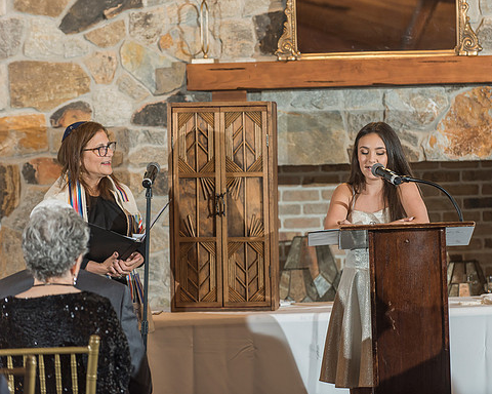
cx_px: 296
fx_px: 2475
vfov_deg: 9.1
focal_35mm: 170
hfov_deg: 11.3
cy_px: 198
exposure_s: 1/125
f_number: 4
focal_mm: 150
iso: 800
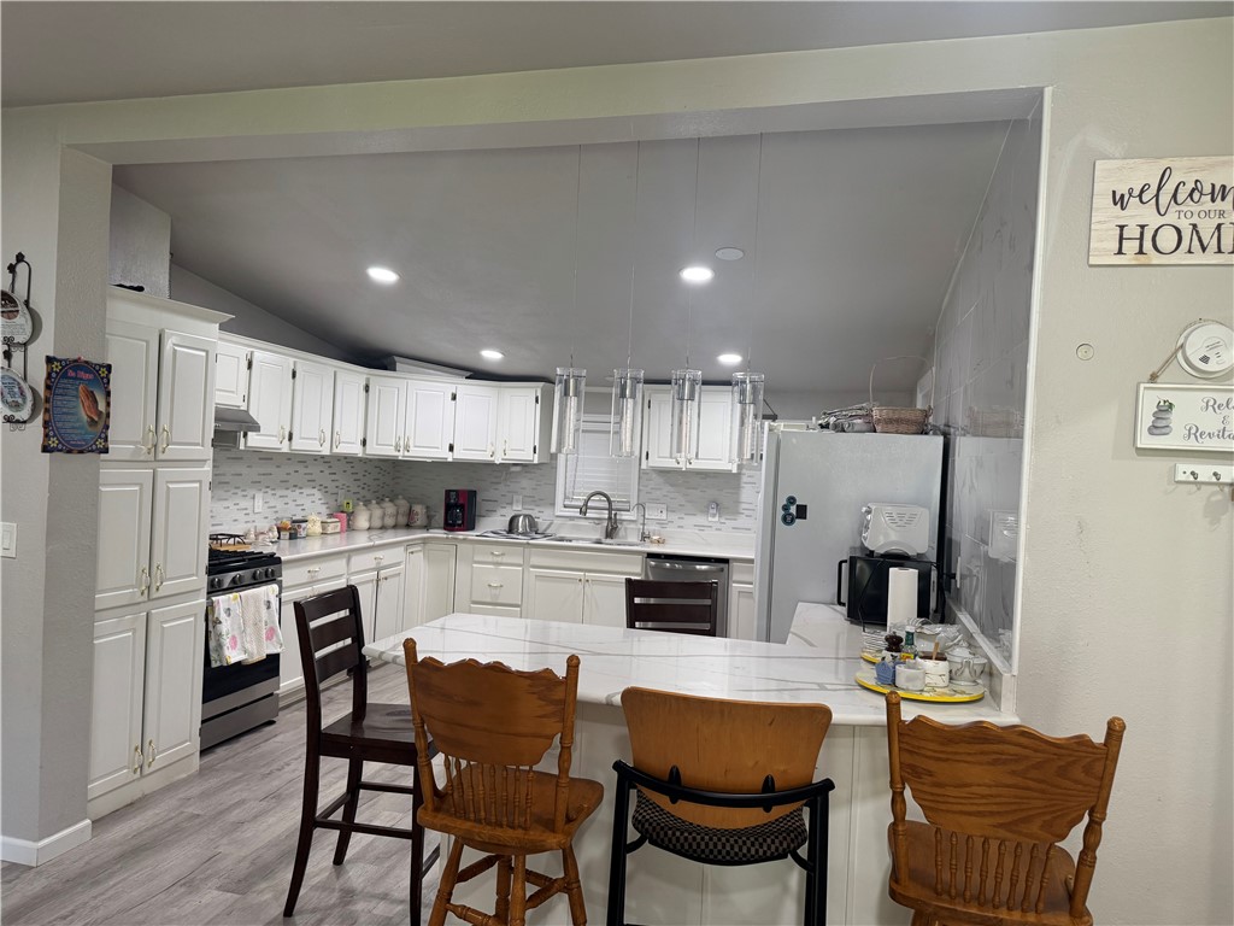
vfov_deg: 56.8
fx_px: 856
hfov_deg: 71.6
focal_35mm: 24
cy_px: 463
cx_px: 617
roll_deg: -2.6
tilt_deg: -1.2
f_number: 1.78
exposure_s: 1/120
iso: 200
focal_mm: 6.76
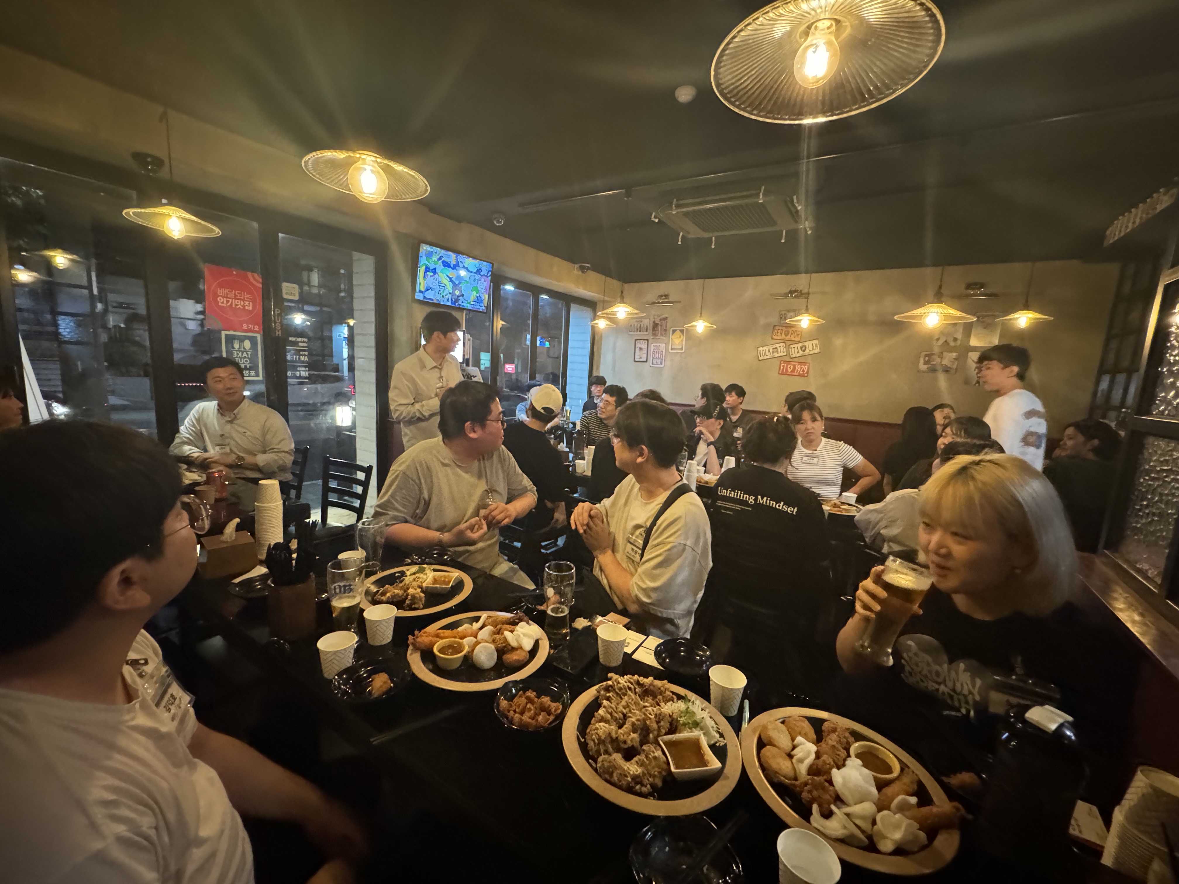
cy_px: 442
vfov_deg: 85.7
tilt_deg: -8.7
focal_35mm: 14
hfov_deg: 102.1
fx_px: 477
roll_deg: -3.3
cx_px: 590
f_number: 2.2
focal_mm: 2.22
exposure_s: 1/40
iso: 1250
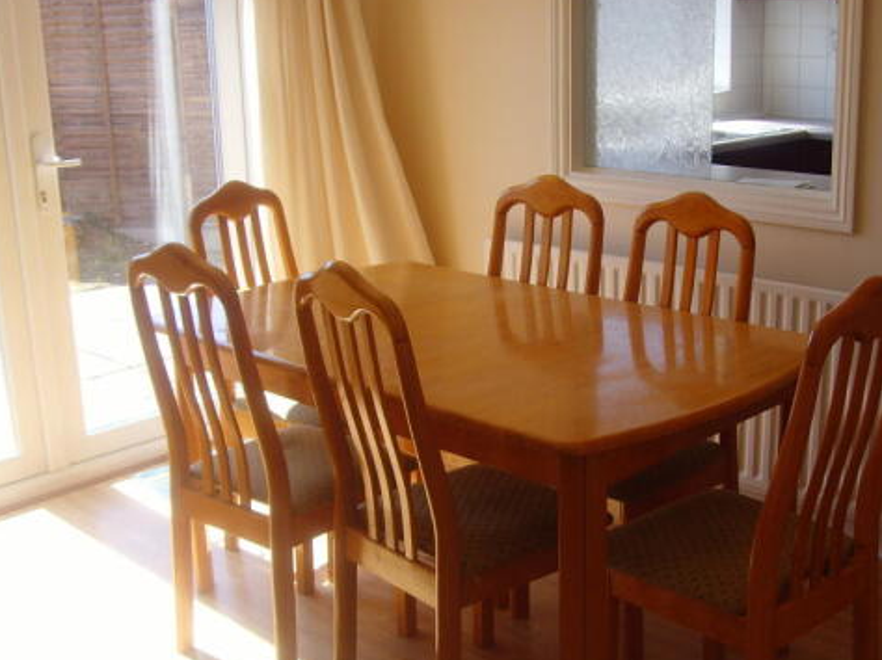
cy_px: 365
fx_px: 1222
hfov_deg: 39.6
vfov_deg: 30.2
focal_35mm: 48
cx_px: 503
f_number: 3.5
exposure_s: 1/180
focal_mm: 6.6
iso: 80
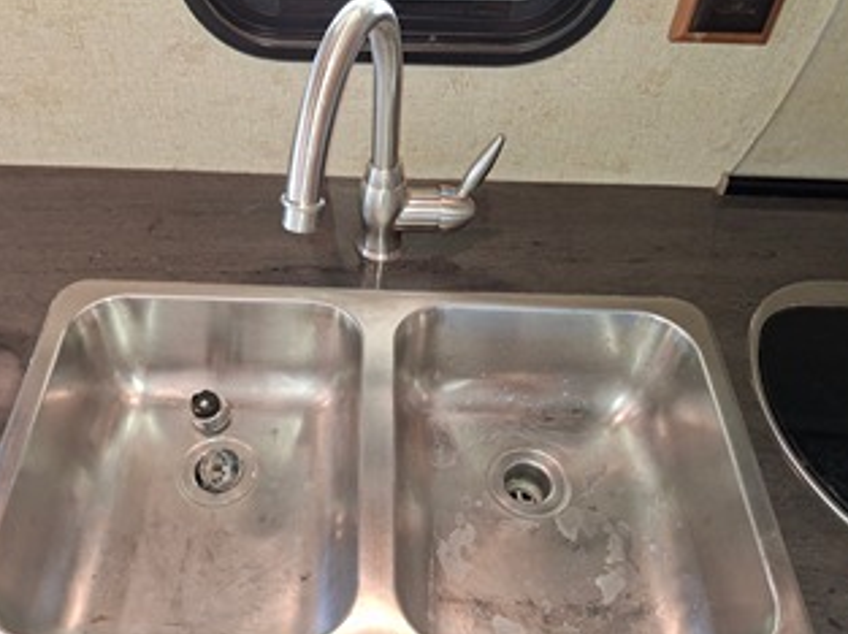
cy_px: 374
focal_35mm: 32
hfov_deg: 56.5
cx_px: 347
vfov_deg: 43.9
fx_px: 783
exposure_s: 1/120
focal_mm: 4.69
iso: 200
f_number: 1.8
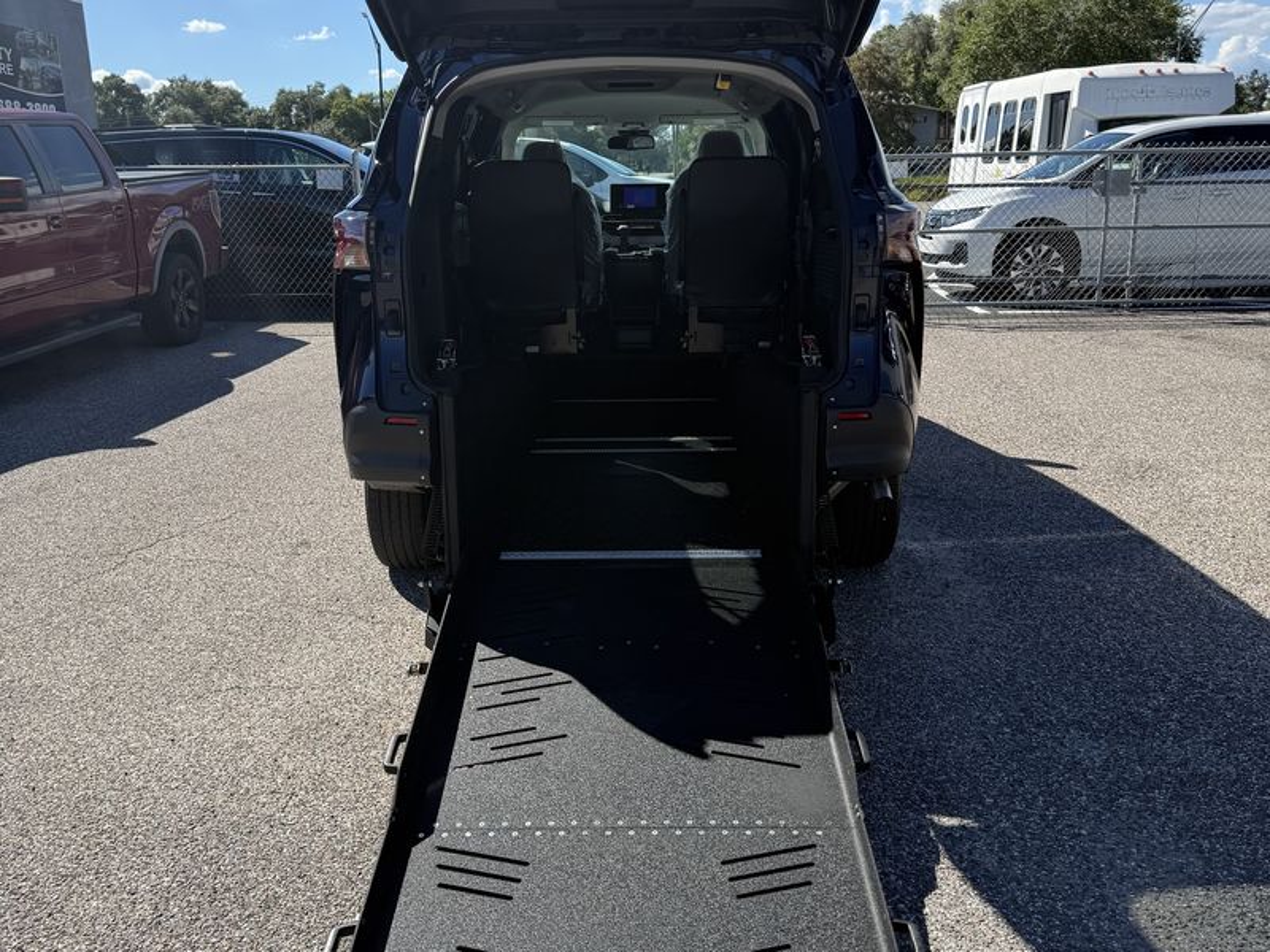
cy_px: 476
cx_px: 635
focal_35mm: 24
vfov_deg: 56.8
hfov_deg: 71.6
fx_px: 881
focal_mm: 6.76
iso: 80
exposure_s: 1/3759
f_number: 1.78
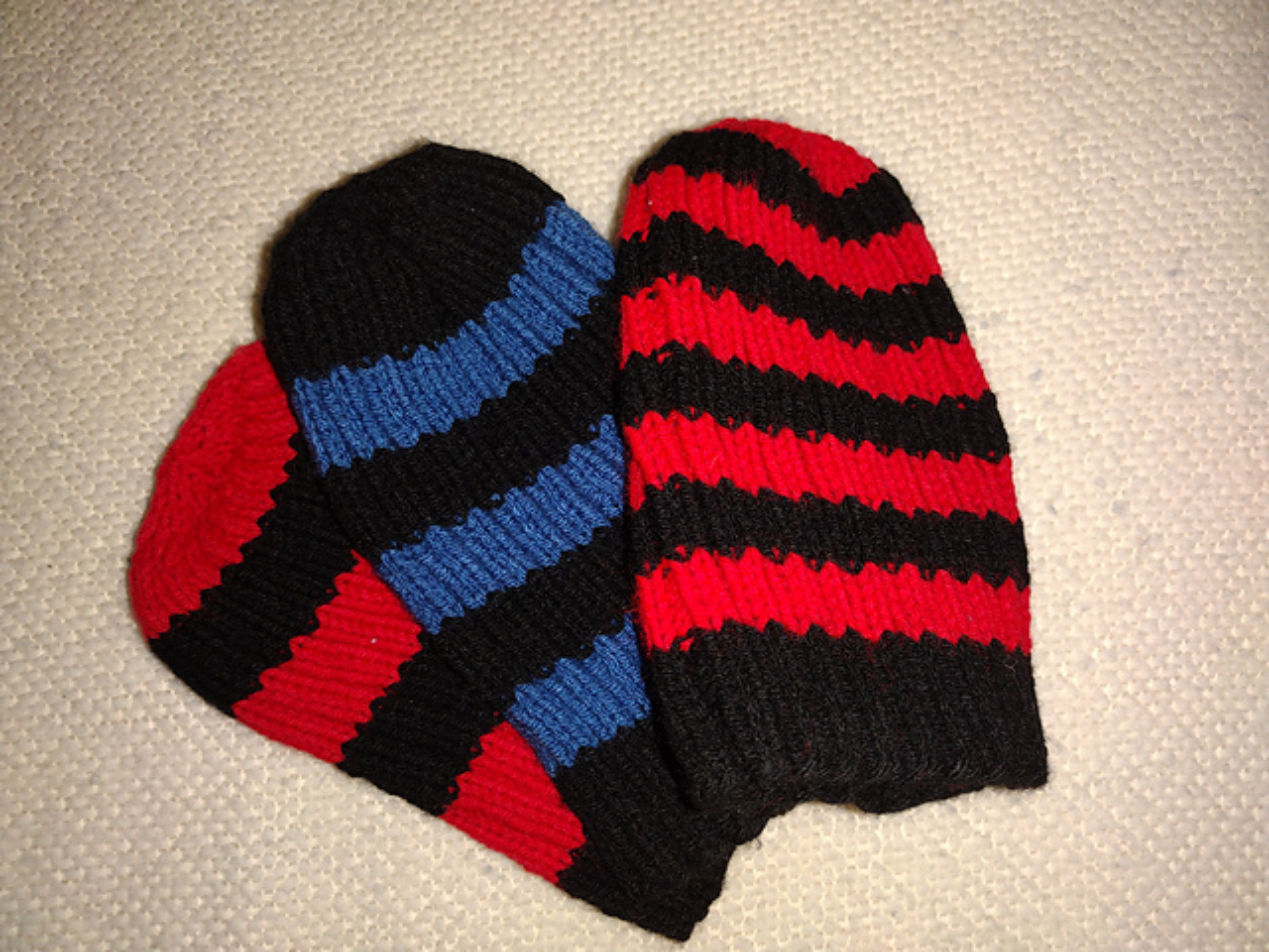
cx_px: 634
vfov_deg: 51.4
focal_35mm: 27
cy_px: 476
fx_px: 990
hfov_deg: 65.3
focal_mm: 4.71
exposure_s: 1/60
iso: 166
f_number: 1.7
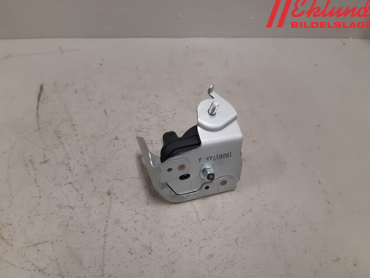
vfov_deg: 51.4
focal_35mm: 27
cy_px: 140
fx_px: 289
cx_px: 189
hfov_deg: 65.3
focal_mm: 3.93
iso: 100
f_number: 1.7
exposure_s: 1/50
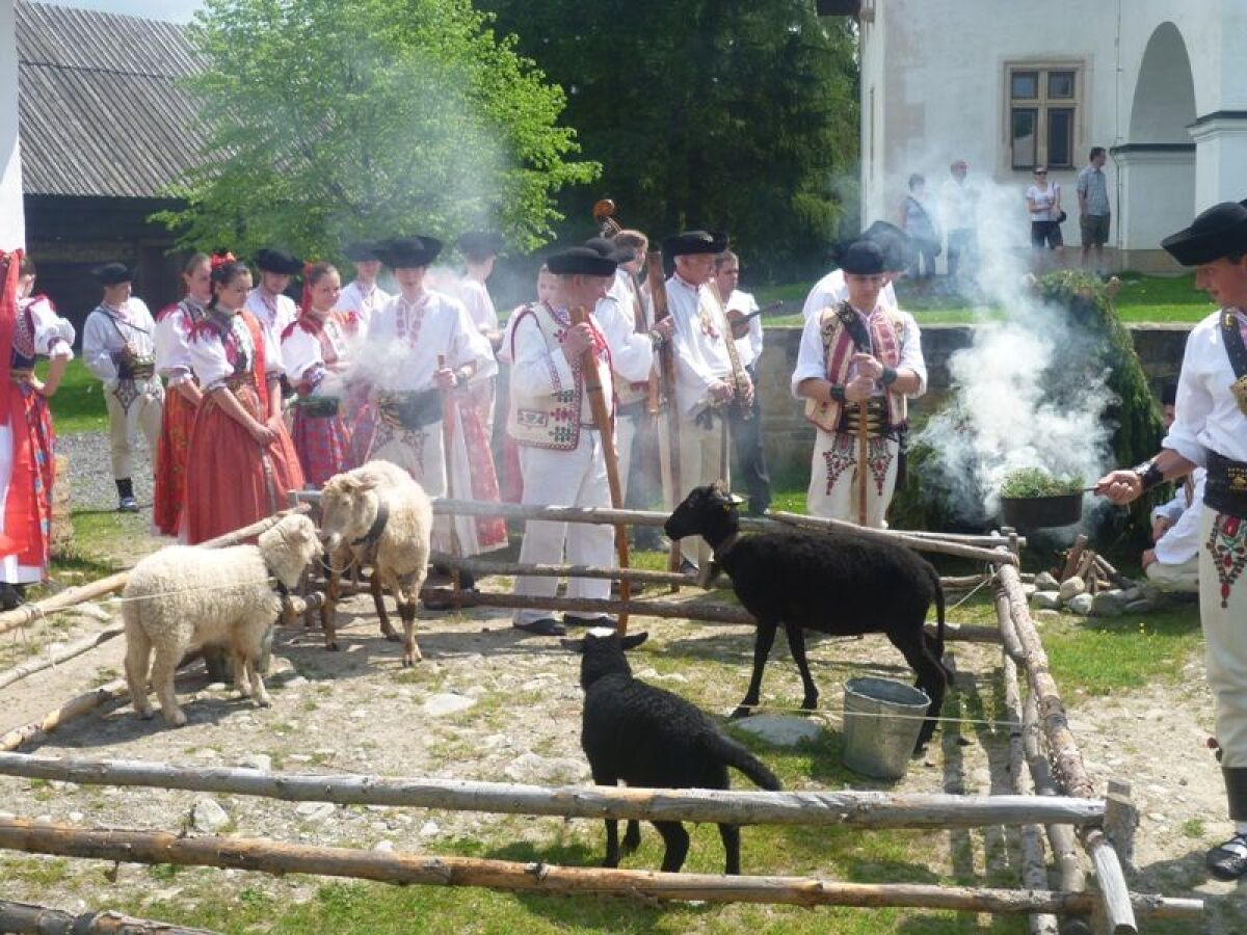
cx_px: 624
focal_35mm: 42
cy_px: 468
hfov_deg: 44.8
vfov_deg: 34.3
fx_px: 1513
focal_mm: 7.5
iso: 80
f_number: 3.3
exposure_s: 1/500
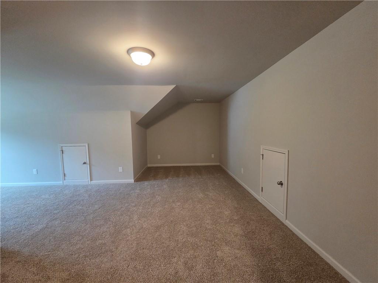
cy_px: 142
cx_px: 189
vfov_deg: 89.9
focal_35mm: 13
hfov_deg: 106.2
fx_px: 142
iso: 500
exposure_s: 1/60
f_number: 2.2
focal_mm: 2.2
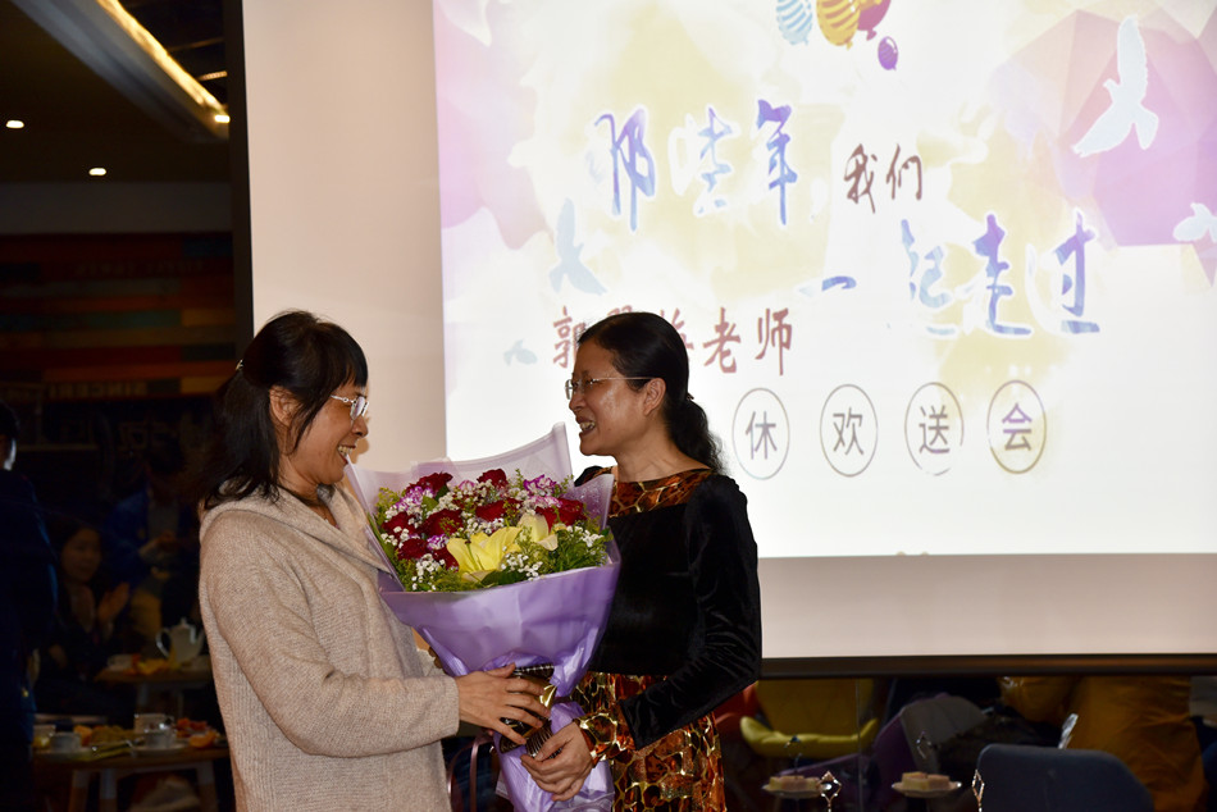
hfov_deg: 27.0
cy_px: 406
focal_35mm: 75
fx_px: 2536
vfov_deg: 18.2
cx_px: 608
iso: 800
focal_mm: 75
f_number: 5.6
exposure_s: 1/100
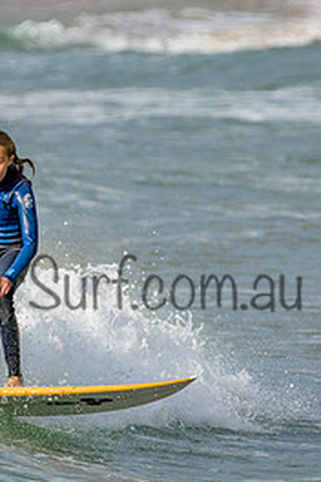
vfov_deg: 1.5
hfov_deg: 1.0
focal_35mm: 1360
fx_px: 18189
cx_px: 109
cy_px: 267
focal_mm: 620
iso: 1600
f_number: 11
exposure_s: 1/1250
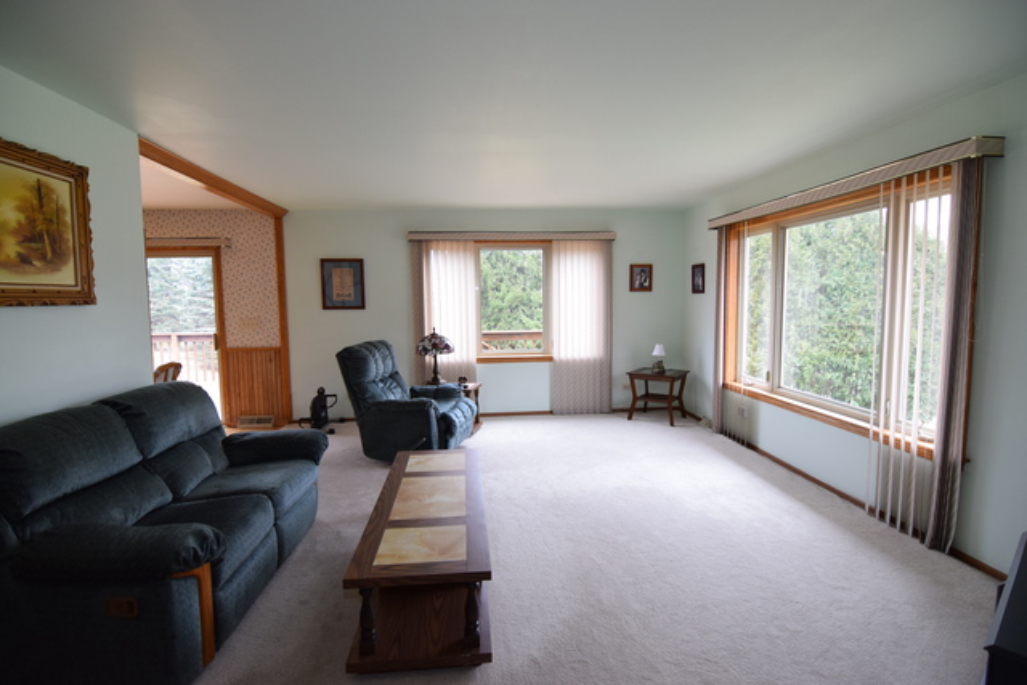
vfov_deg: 72.1
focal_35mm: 16
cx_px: 514
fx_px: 471
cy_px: 342
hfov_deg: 95.0
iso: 800
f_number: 4
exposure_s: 1/60
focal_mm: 11
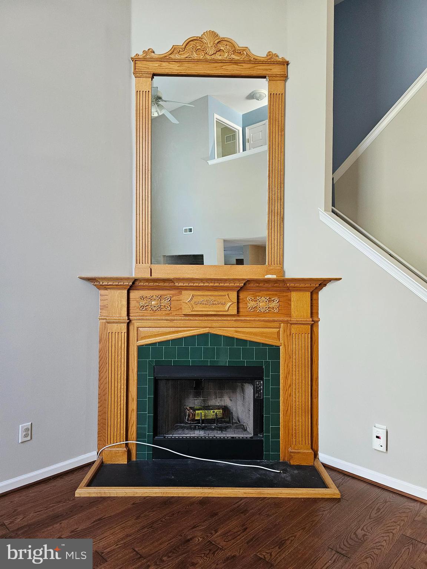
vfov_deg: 73.9
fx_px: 378
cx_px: 214
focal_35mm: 23
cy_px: 284
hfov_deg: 58.9
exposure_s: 1/120
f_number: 1.7
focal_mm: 6.3
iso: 400
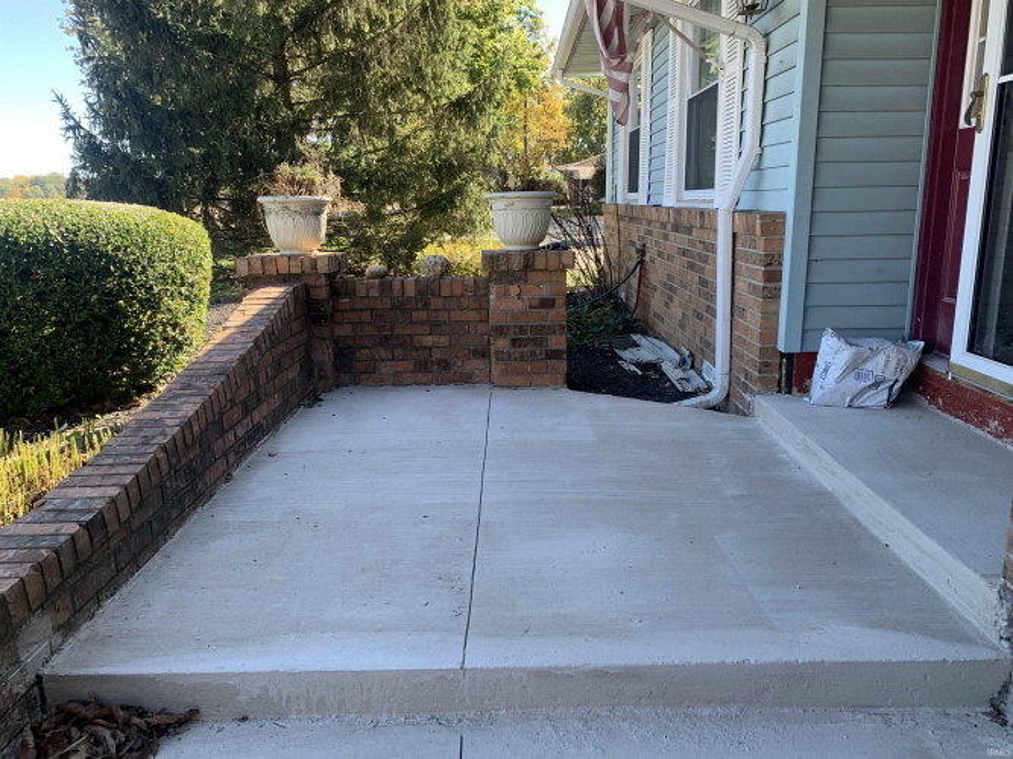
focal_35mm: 26
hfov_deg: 67.3
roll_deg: +0.6
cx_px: 506
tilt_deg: -12.8
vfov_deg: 53.0
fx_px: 761
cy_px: 380
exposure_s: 1/198
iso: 25
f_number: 1.8
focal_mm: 4.25
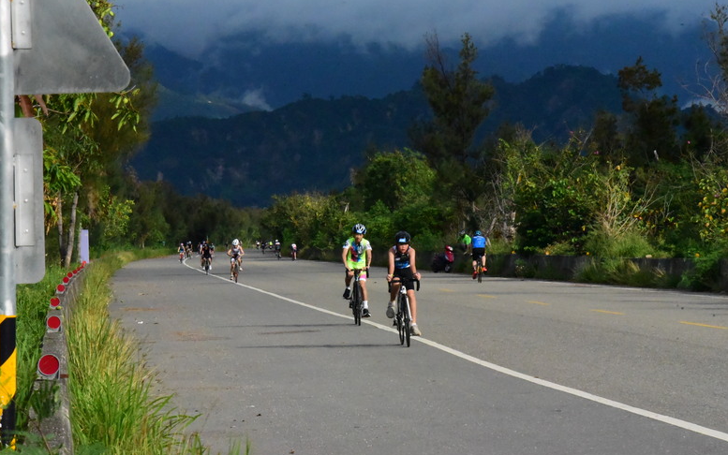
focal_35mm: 174
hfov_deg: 12.0
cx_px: 364
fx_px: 3453
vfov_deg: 7.5
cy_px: 240
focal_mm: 170
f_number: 29
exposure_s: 1/4000
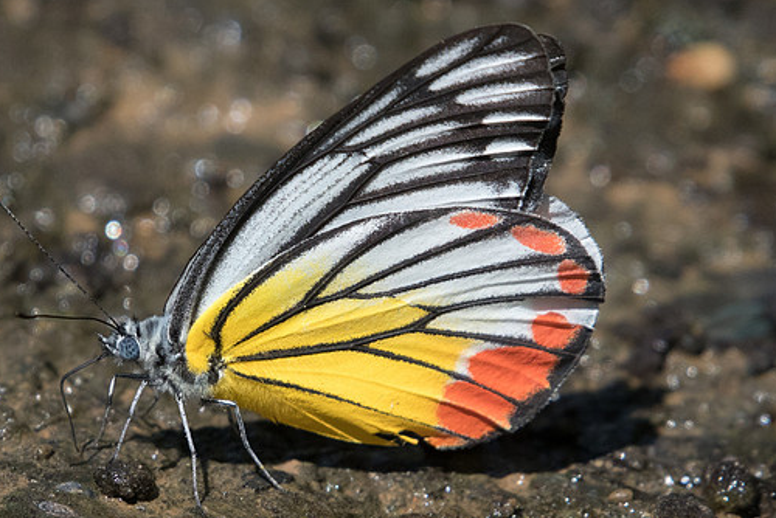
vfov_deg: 1.1
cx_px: 356
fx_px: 27541
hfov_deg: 1.6
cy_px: 293
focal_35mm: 1277
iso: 800
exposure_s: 1/3200
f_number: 7.1
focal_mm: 400
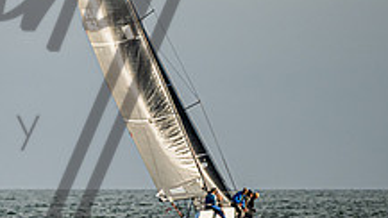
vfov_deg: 1.0
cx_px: -172
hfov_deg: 1.8
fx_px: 12211
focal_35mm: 1187
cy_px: -8
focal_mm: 310
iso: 180
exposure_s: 1/1000
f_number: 5.3
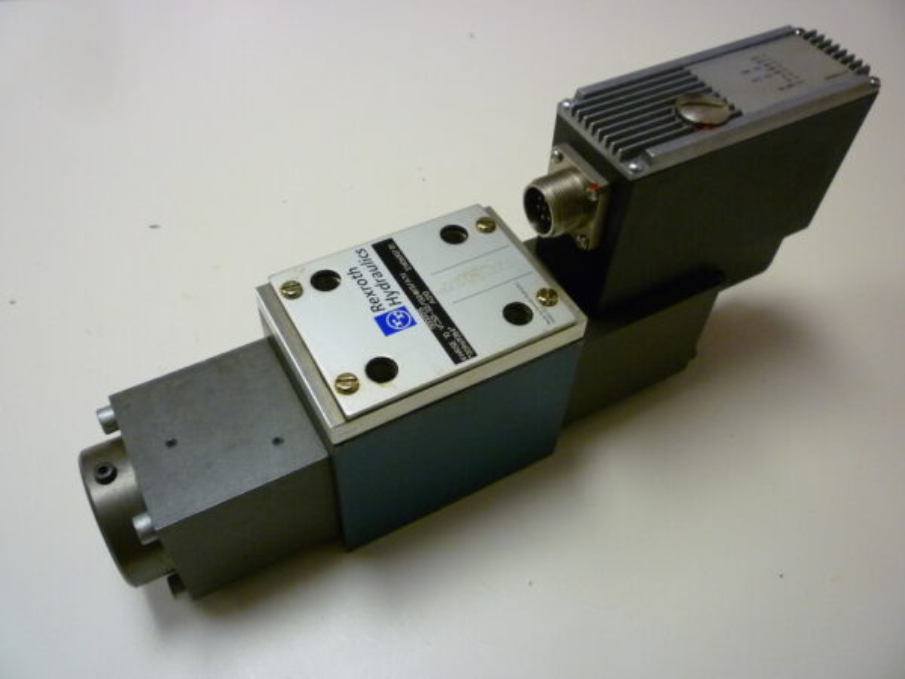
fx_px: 758
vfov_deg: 48.2
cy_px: 340
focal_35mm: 29
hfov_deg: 61.7
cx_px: 452
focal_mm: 5.2
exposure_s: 1/30
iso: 400
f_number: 3.3
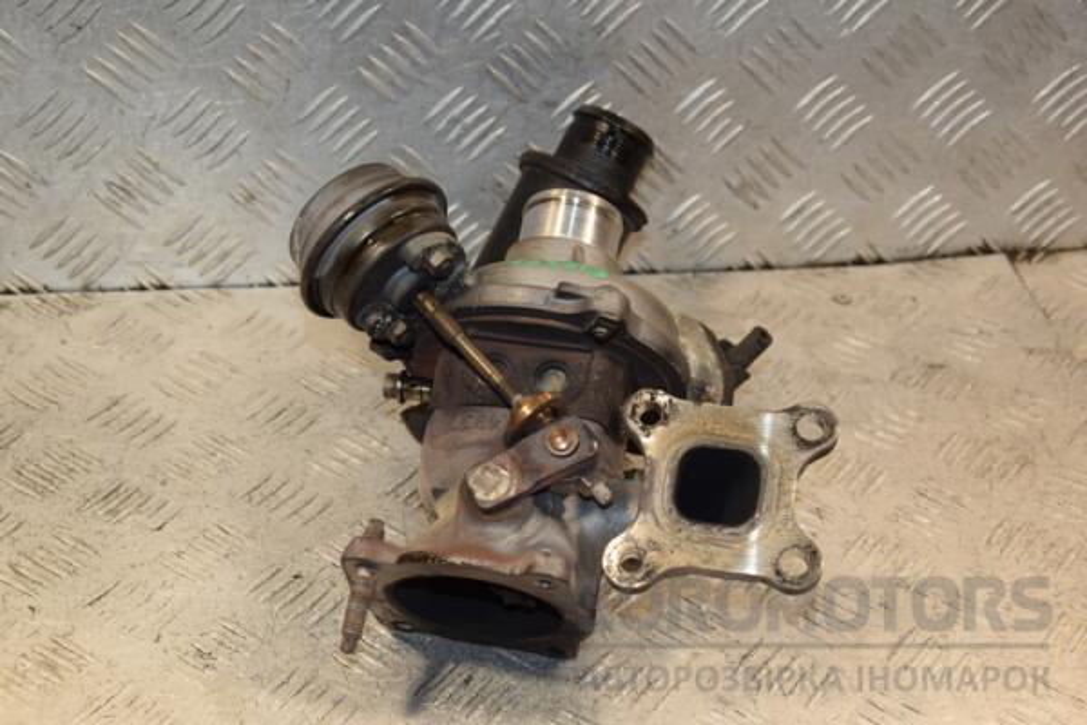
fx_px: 2038
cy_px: 362
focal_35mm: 68
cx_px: 544
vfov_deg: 20.2
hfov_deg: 29.9
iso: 800
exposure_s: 1/200
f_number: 5.6
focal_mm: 45
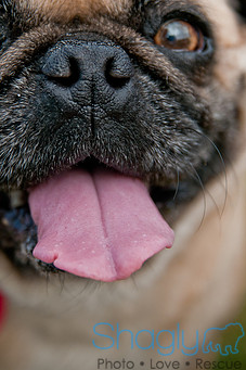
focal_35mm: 99
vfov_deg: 20.6
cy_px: 146
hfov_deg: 13.8
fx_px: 1016
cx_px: 101
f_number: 2.8
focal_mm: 50
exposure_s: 1/2500
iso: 200
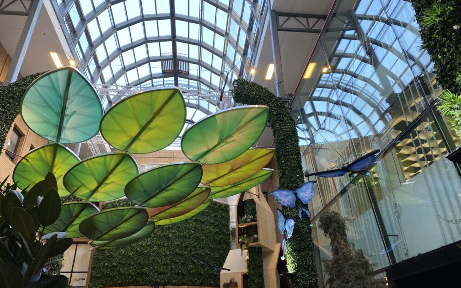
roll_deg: +1.5
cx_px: 229
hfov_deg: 66.5
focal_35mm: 28
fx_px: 352
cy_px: 135
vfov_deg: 44.5
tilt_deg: +31.5
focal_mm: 4.25
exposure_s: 1/100
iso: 100
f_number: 1.8
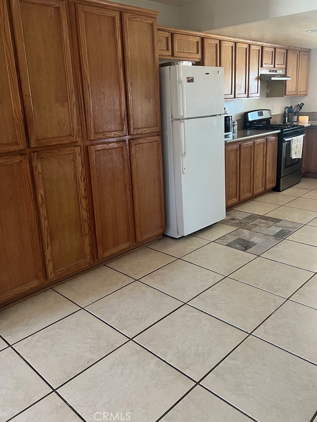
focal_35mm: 29
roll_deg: +2.3
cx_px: 162
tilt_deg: -13.0
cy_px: 188
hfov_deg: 48.2
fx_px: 354
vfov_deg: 61.5
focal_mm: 5.7
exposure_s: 1/60
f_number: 1.5
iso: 250
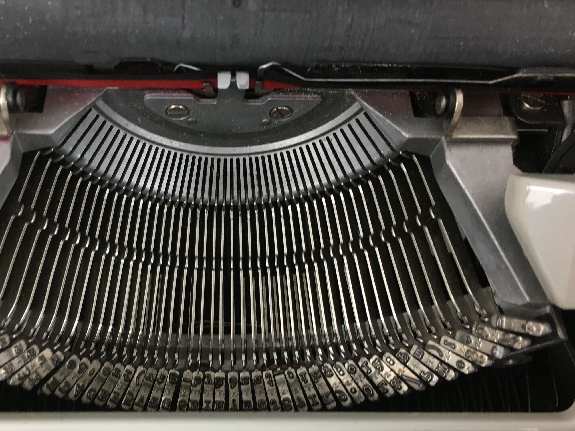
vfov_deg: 38.5
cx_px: 225
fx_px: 615
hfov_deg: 49.8
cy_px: 256
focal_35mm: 37
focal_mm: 4.15
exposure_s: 1/17
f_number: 2.2
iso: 40
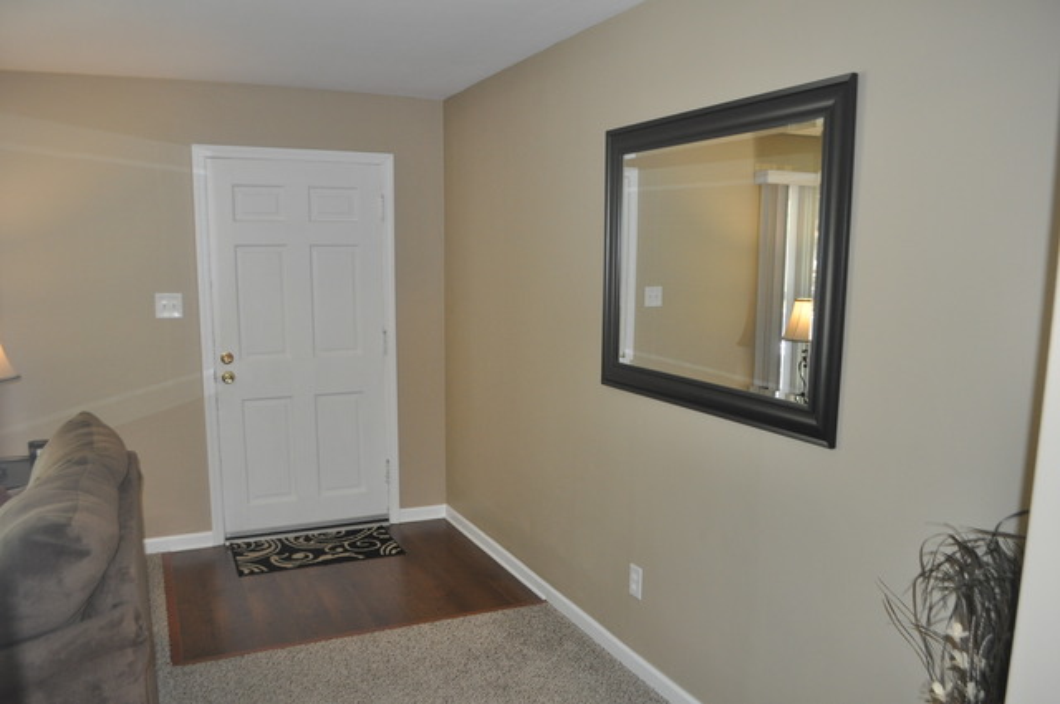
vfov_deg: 47.8
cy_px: 352
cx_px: 530
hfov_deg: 67.4
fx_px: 794
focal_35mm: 27
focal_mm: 18
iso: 800
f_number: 3.5
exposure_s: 1/60
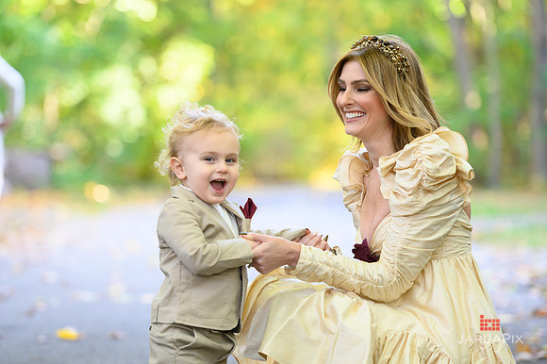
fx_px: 2202
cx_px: 274
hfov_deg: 14.2
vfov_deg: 9.5
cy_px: 182
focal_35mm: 145
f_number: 3.2
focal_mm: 145
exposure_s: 1/200
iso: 1600
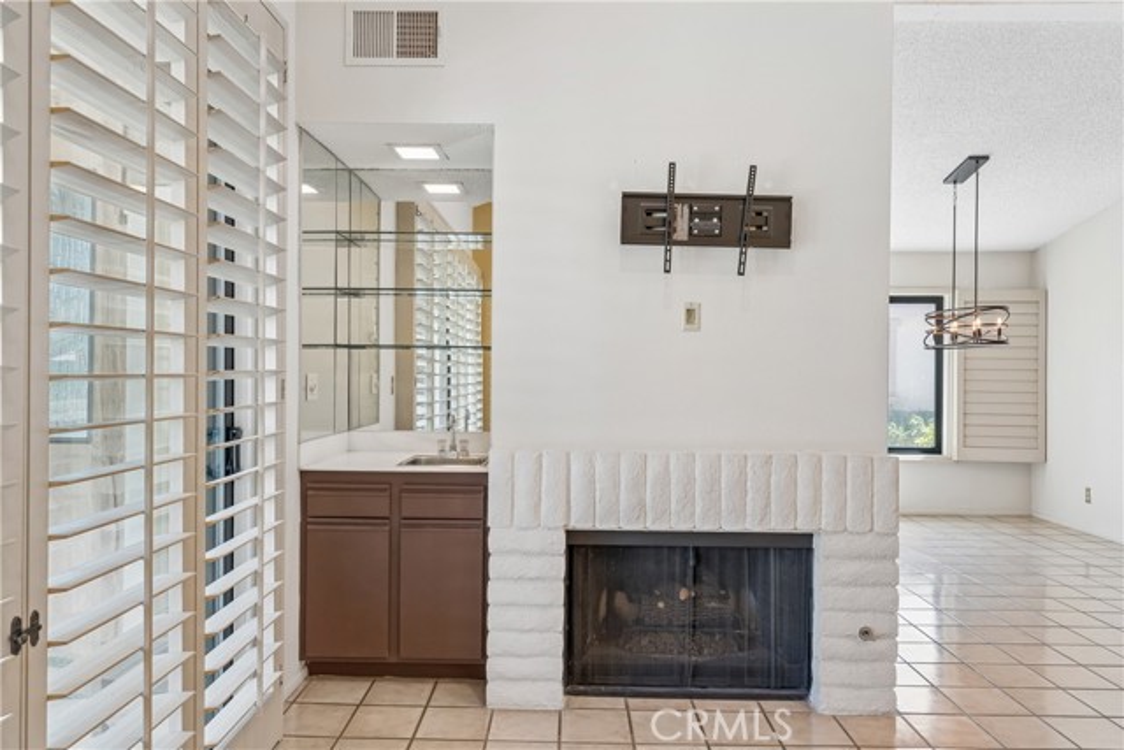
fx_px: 749
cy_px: 375
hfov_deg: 73.7
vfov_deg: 53.2
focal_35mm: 24
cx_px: 562
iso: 400
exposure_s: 1/25
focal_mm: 24
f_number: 8
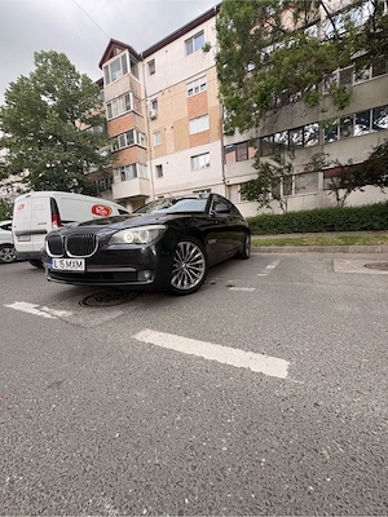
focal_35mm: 14
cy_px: 258
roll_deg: +4.0
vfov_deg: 102.1
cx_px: 194
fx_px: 209
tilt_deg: -6.3
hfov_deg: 85.7
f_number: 2.2
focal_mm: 2.22
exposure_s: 1/99
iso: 64
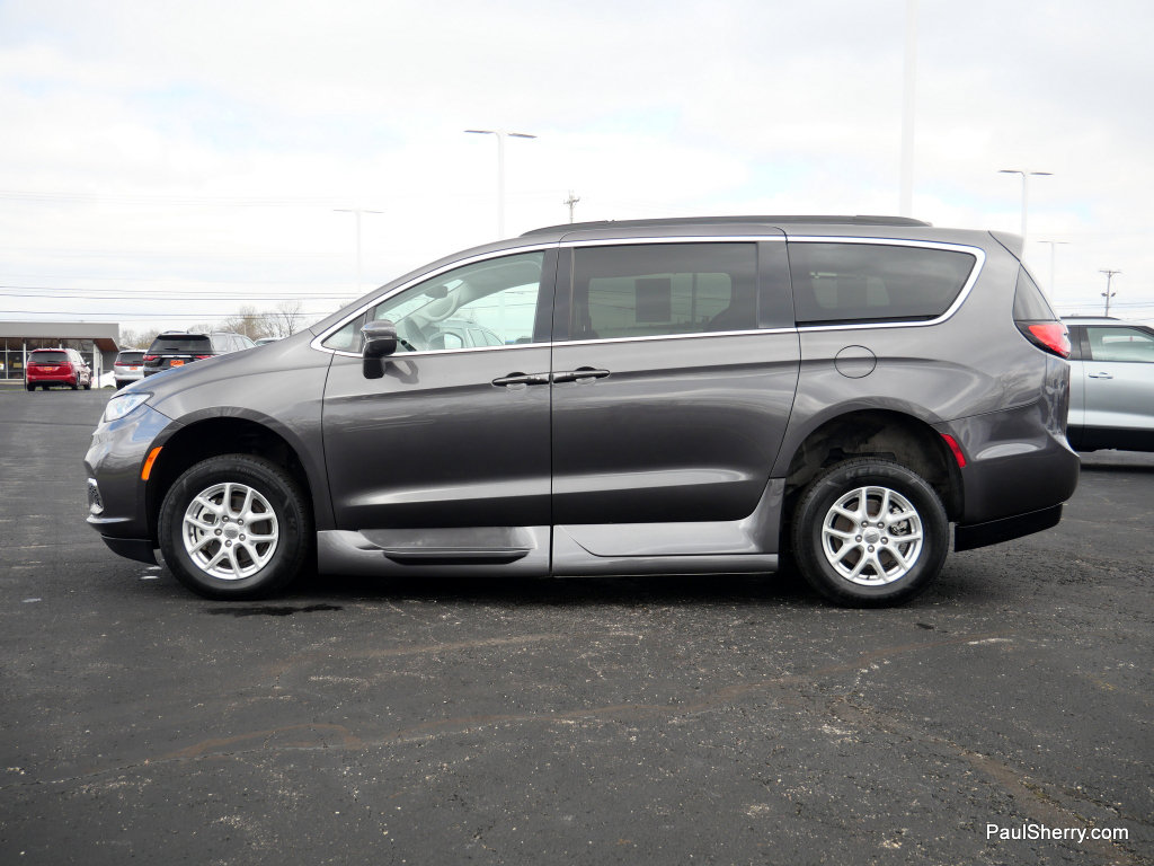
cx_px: 577
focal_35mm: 36
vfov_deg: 39.7
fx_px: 1200
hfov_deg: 51.4
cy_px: 433
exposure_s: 1/200
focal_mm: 18
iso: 200
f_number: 3.9
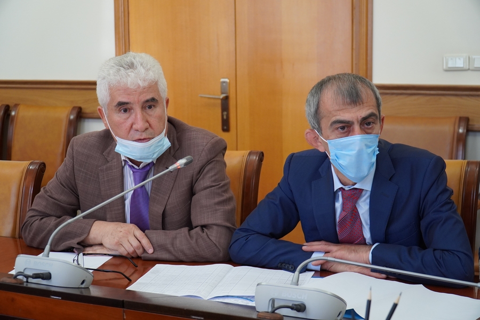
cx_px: 240
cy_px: 160
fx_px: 780
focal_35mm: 58
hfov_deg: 34.2
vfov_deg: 23.2
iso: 1000
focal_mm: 39
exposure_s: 1/160
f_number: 4
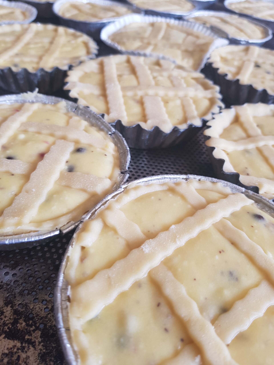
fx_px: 274
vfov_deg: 67.3
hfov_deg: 53.1
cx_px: 137
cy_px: 182
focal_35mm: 26
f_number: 1.7
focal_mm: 4.2
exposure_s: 1/112
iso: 40
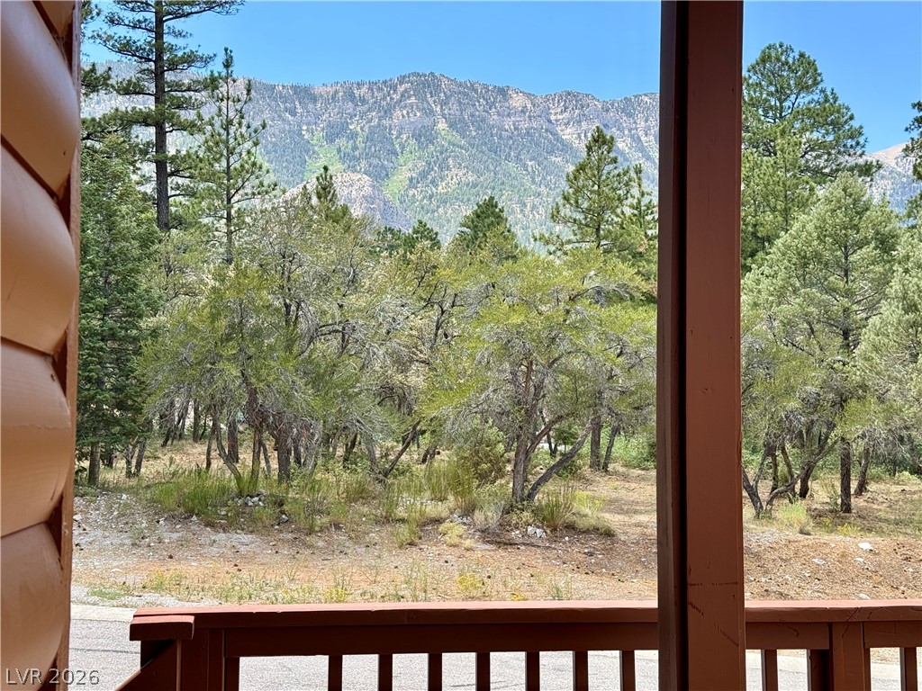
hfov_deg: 39.7
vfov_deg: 30.3
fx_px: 1278
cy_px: 346
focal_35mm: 48
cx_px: 461
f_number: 1.78
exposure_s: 1/865
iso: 64
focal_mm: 6.76
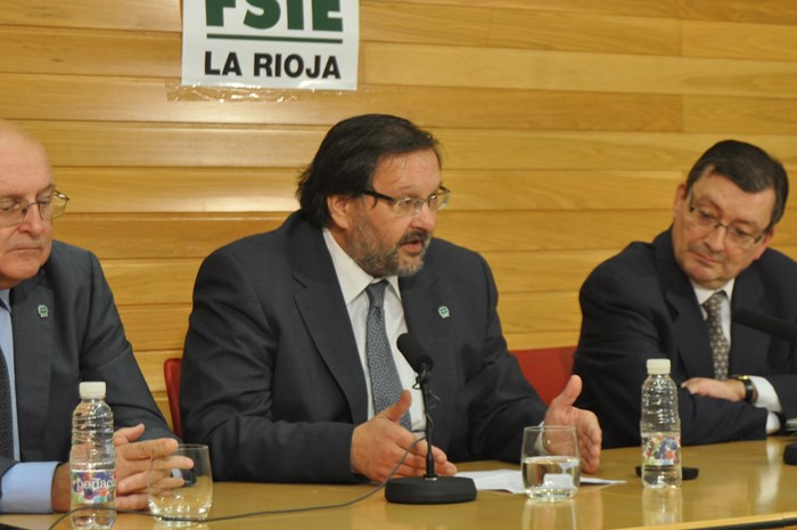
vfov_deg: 13.8
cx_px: 363
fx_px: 2183
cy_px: 188
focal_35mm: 99
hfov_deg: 20.7
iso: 800
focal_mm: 45
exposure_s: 1/30
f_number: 5.3
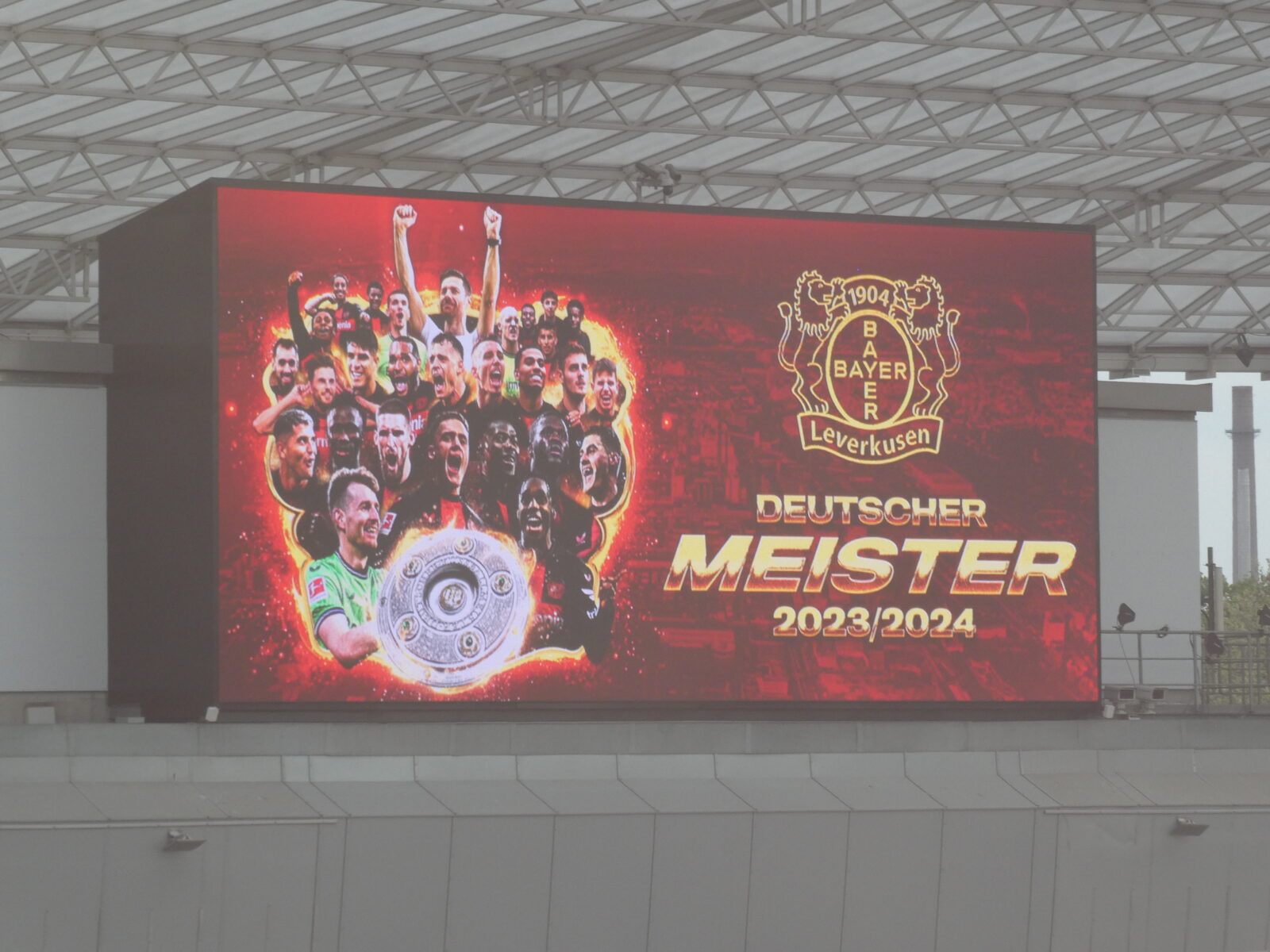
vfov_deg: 6.9
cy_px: 476
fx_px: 7851
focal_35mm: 214
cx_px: 635
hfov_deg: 9.2
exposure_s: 1/80
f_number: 5.6
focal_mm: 38.4
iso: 160
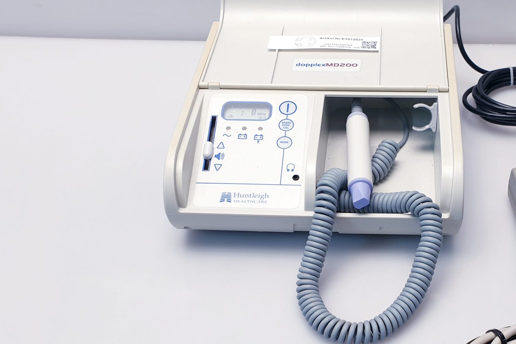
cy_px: 289
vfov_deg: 27.9
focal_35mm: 47
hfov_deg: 41.2
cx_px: 358
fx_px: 674
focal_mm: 4.3
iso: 50
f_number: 2.4
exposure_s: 1/50
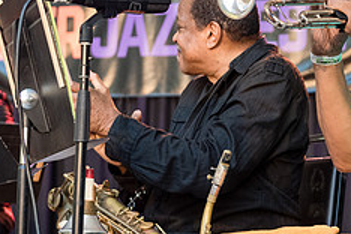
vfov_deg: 7.8
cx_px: 362
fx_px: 1706
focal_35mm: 175
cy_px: 29
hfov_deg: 11.6
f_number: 4
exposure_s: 1/400
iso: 3200
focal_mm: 62
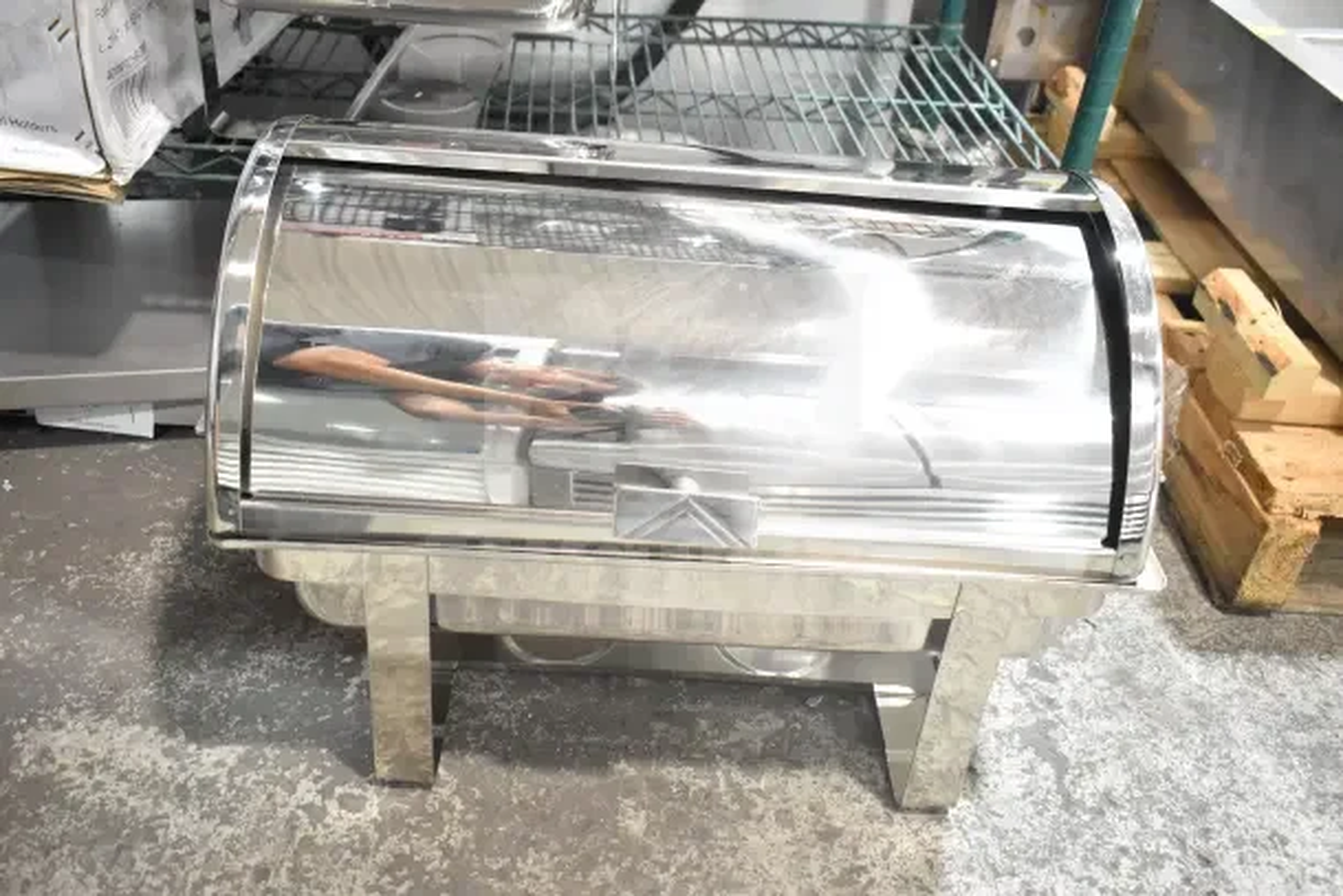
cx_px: 672
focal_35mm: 33
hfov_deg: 57.2
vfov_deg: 40.0
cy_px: 448
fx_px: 1231
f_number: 3.8
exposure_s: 1/50
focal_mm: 22
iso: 1600
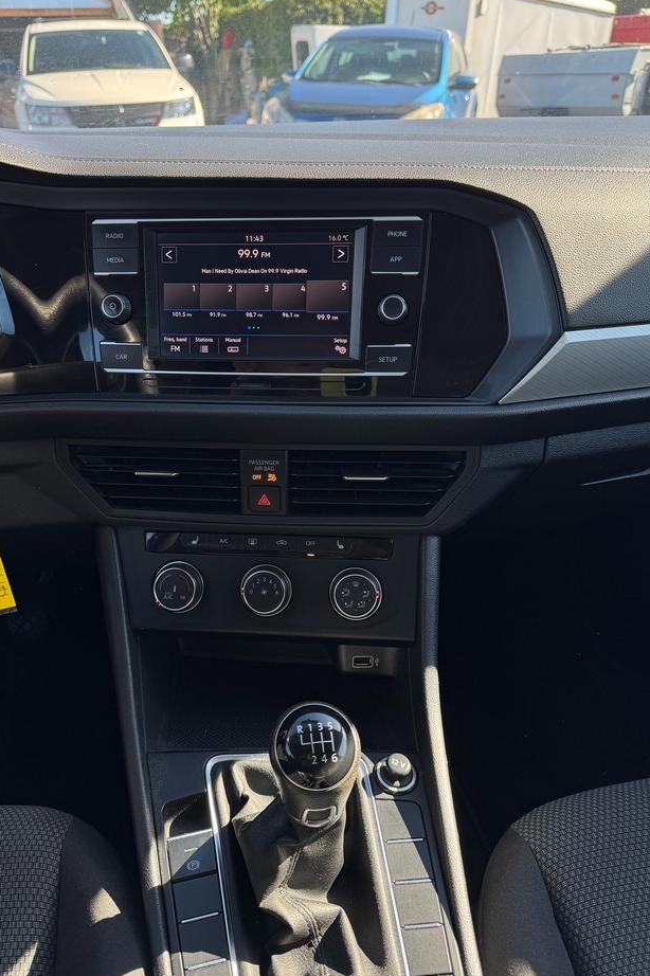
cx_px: 294
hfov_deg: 49.5
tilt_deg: -28.0
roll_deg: +3.0
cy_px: 483
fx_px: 705
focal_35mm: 26
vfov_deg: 69.4
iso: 80
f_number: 1.78
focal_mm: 6.76
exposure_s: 1/383
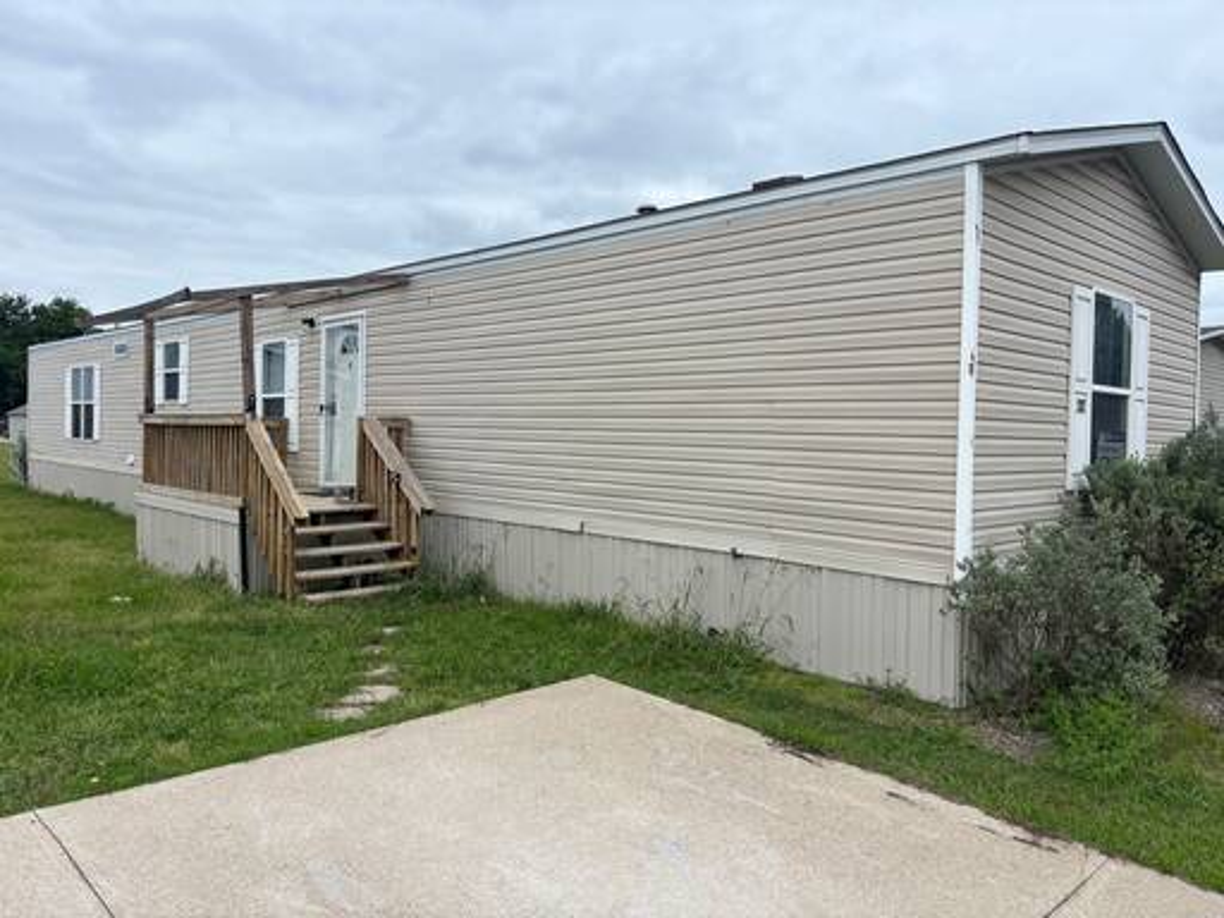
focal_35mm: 26
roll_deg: -1.8
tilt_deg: -1.2
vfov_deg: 53.1
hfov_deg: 67.3
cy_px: 459
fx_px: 919
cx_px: 612
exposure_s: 1/903
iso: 50
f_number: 1.6
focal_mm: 5.96
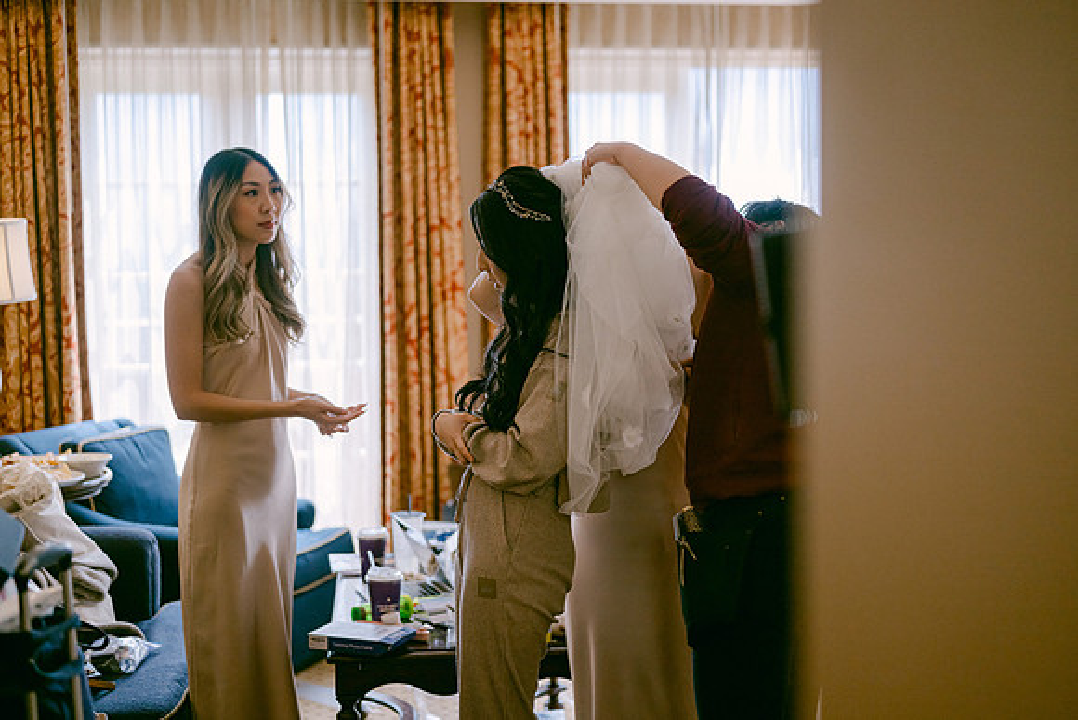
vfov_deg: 26.2
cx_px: 539
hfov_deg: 38.5
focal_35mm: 52
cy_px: 360
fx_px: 1545
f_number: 1.8
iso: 400
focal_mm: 50
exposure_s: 1/1600
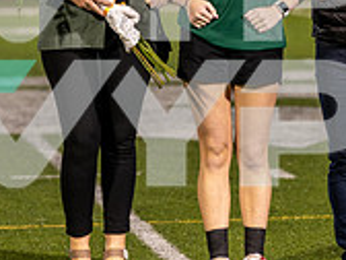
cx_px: 220
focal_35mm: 461
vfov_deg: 3.2
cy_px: -21
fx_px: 4608
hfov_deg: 4.3
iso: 1000
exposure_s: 1/125
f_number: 4
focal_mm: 179
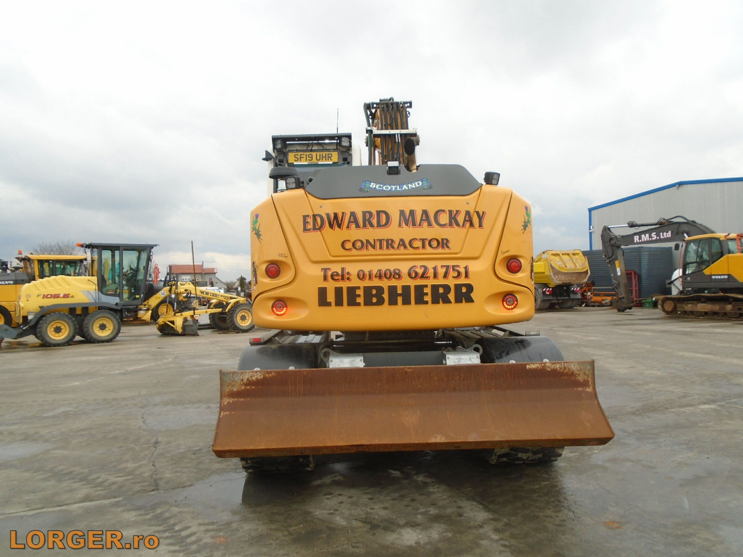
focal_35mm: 26
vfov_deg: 53.1
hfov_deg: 67.3
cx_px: 372
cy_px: 278
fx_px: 558
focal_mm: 4.6
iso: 100
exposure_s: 1/500
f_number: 3.2
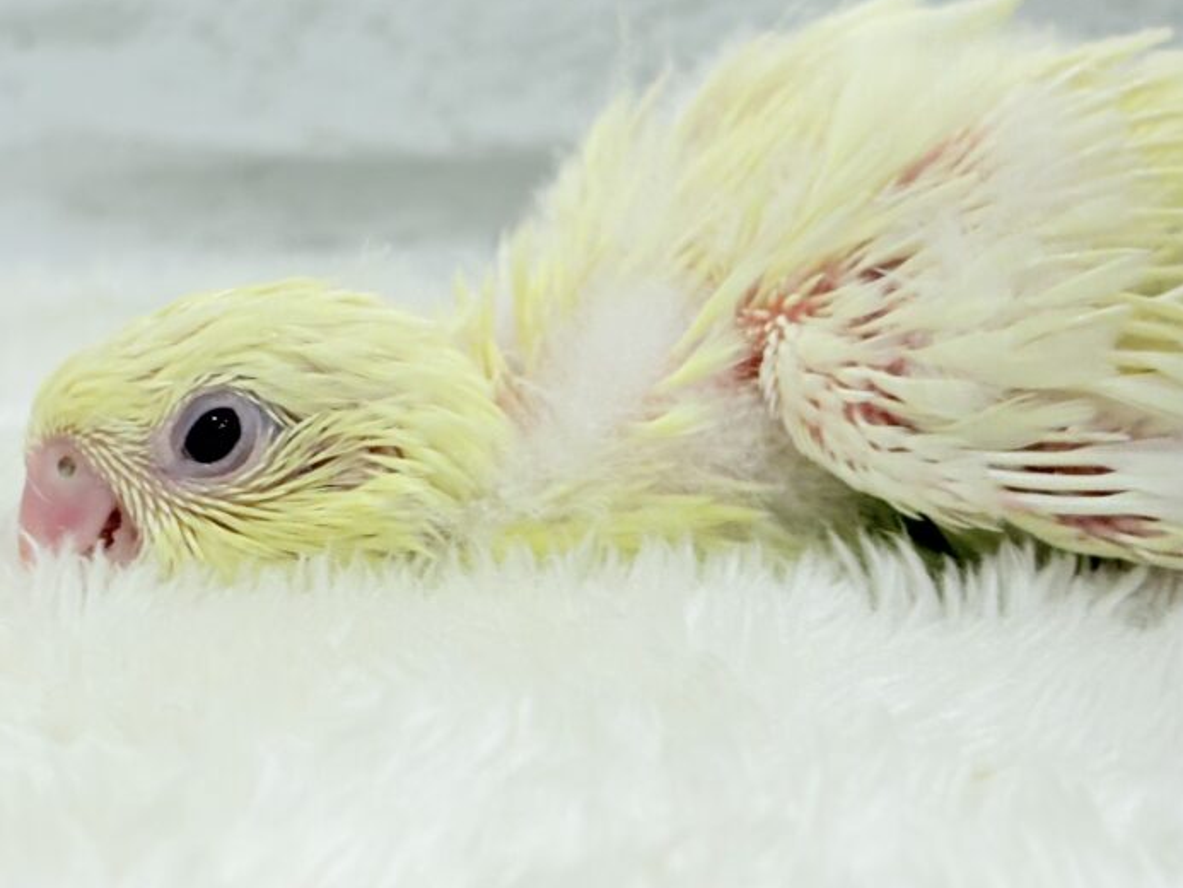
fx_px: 3076
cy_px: 319
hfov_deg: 21.7
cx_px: 382
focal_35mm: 90
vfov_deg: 16.4
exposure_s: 1/100
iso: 64
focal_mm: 5.96
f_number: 1.6
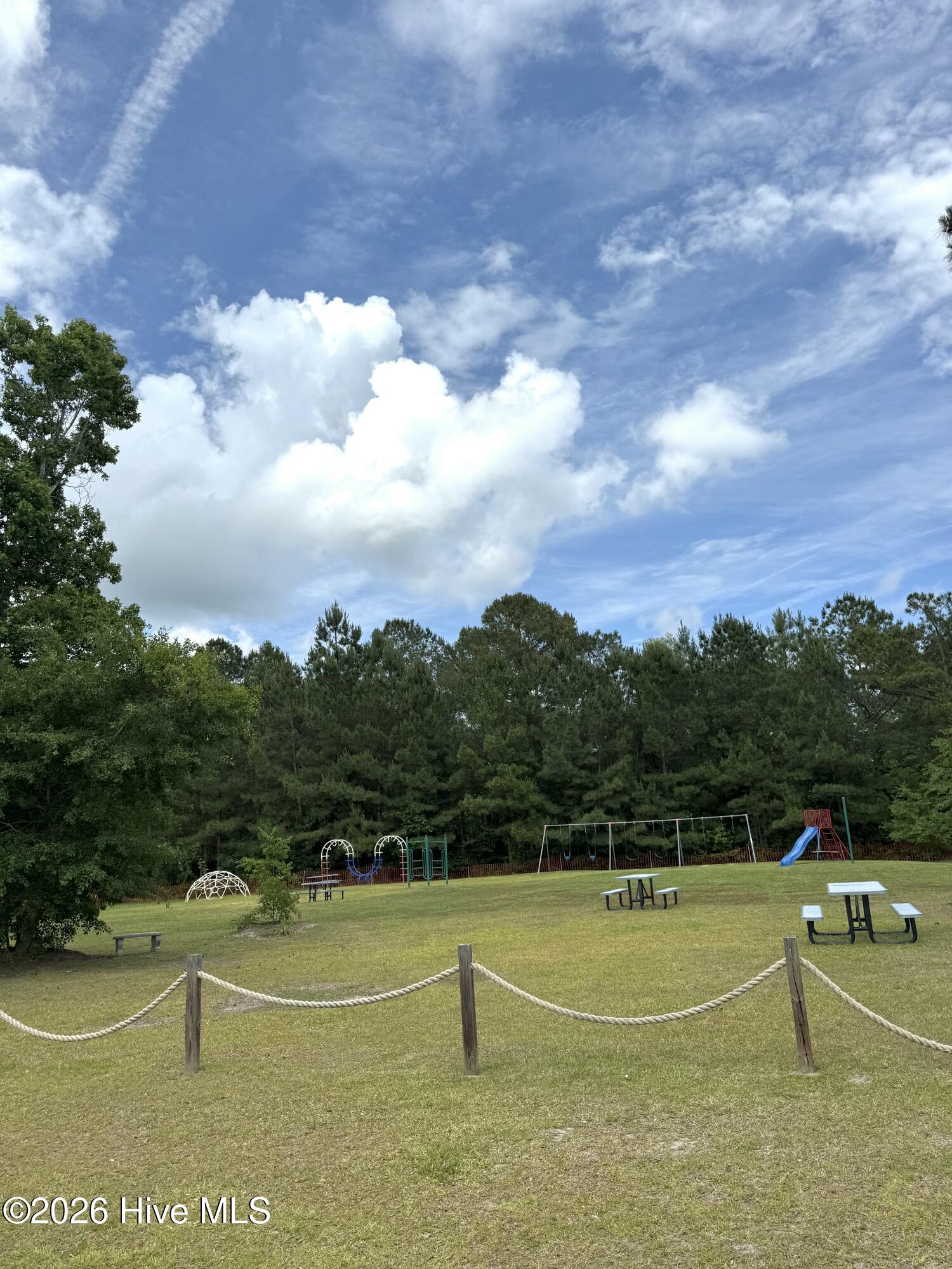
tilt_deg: +14.3
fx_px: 880
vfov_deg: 71.6
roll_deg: +3.7
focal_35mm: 24
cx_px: 476
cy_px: 634
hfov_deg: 56.8
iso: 80
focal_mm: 6.76
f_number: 1.78
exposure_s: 1/7353
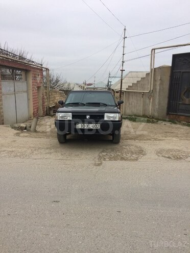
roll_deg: -0.6
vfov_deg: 61.7
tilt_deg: -12.8
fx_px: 212
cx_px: 95
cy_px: 126
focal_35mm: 29
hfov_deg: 48.2
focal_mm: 4.15
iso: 32
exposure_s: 1/1109
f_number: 2.2
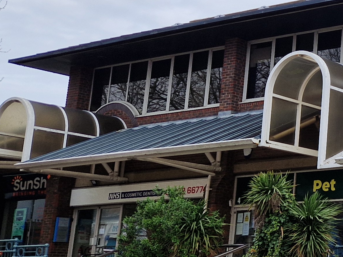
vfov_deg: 18.9
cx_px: 551
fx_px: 773
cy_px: 106
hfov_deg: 20.4
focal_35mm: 78
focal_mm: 5.4
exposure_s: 1/1228
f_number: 1.8
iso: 50
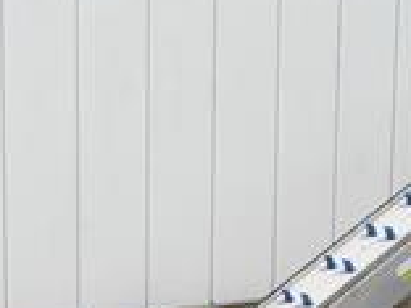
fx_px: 1460
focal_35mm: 123
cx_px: 159
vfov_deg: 11.9
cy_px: 300
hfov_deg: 16.0
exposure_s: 1/500
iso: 160
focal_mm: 15
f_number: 8
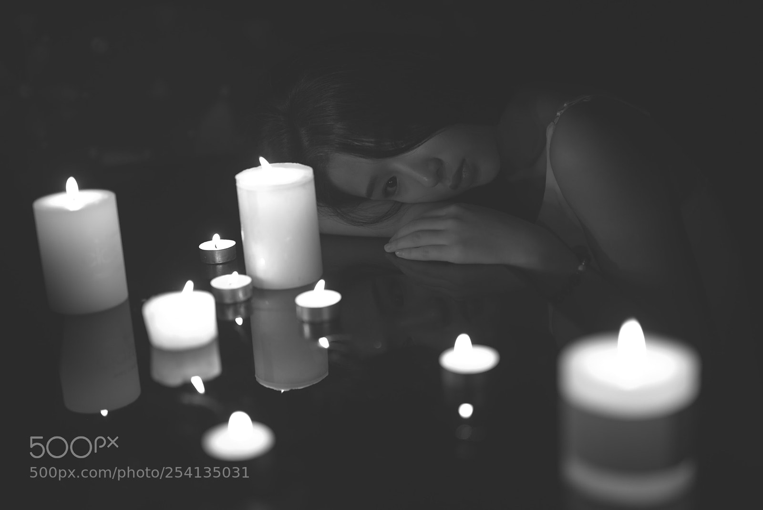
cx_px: 382
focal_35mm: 50
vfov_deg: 27.0
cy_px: 255
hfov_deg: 39.6
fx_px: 1060
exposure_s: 1/60
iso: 500
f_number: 1.4
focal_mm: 50
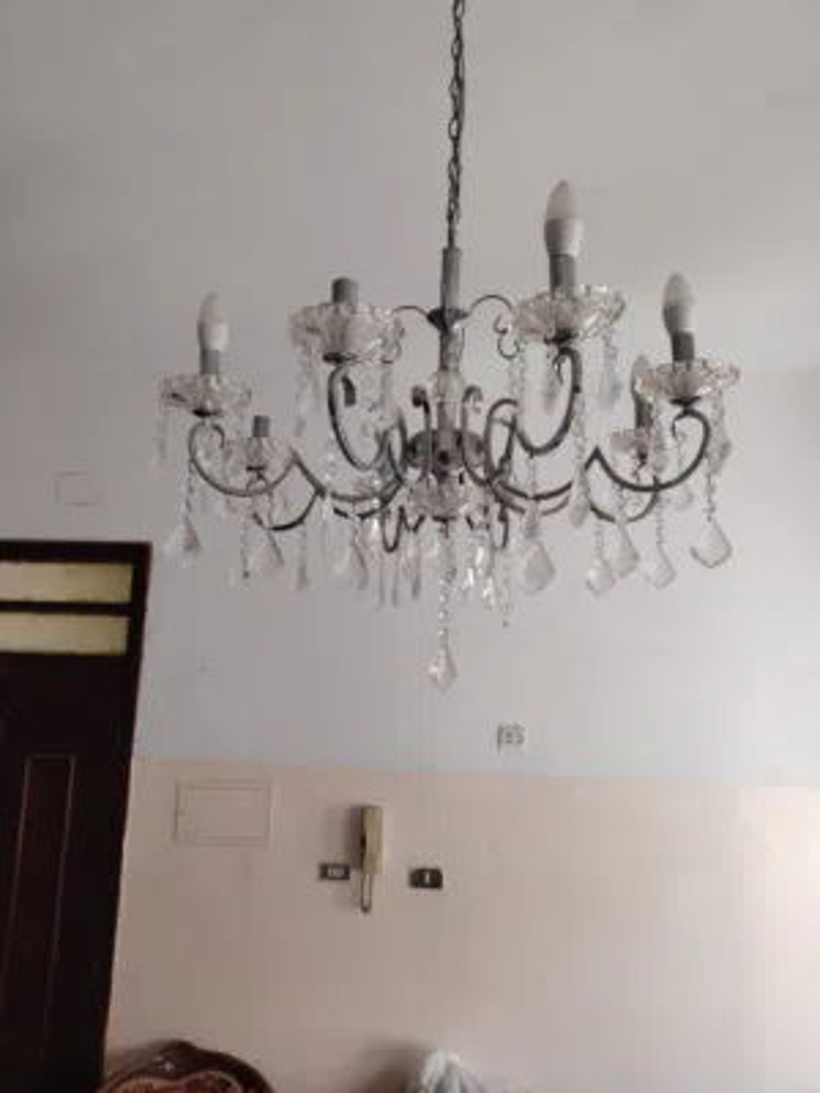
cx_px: 410
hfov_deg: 56.8
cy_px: 546
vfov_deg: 71.6
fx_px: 758
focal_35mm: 24
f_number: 1.75
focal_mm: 5.25
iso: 350
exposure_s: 1/33.3
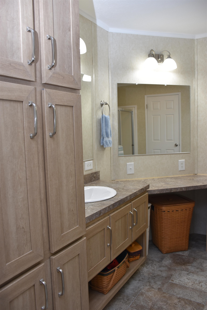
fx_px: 259
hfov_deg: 43.6
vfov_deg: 61.9
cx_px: 104
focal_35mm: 30
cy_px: 155
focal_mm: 20
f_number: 4.5
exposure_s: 1/80
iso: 200
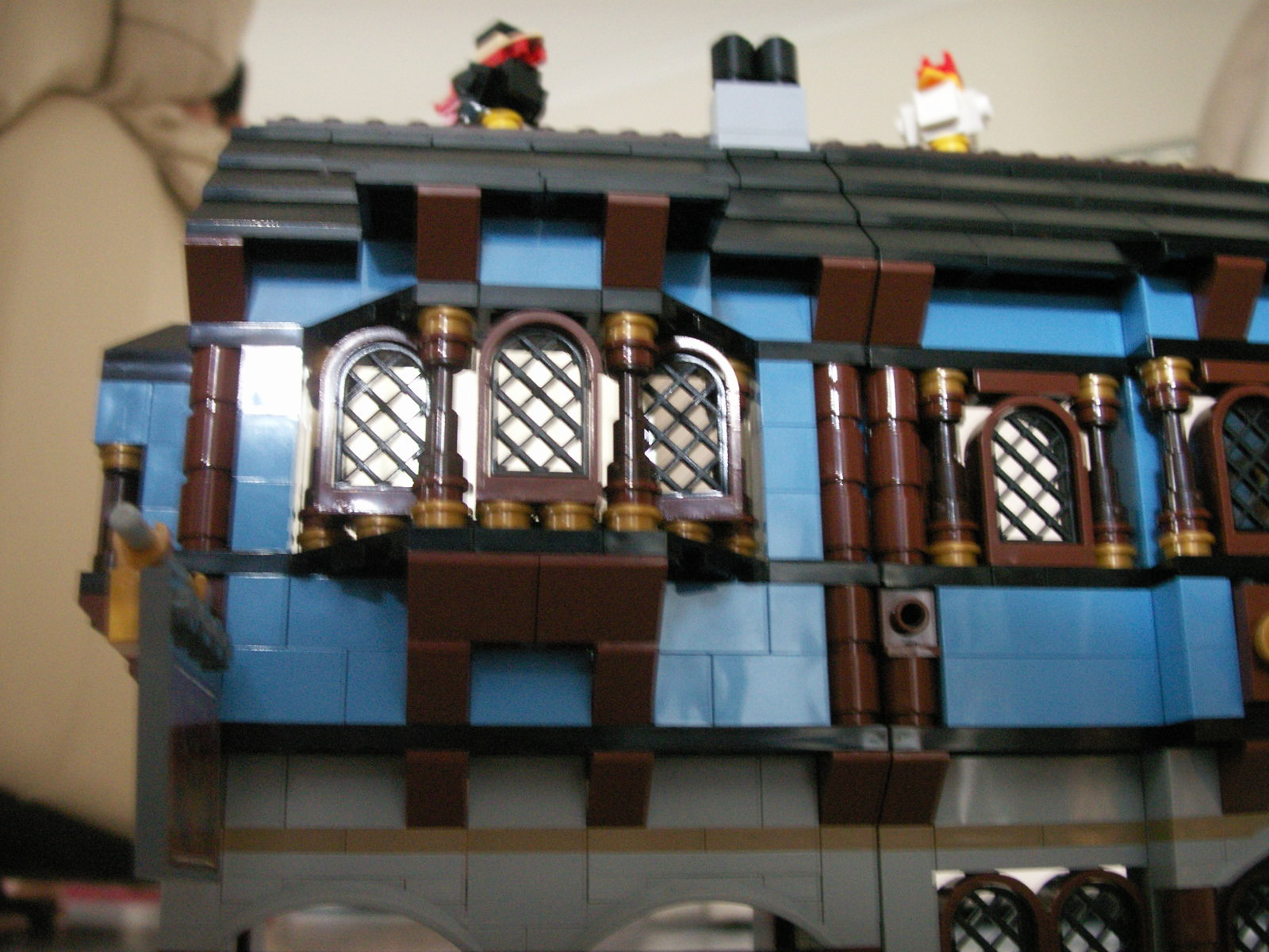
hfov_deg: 50.1
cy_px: 476
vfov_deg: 38.7
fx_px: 1356
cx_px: 634
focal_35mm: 37
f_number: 3.5
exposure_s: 1
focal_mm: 7.7
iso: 160
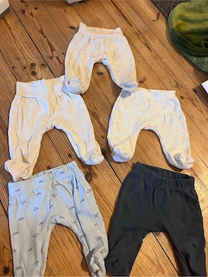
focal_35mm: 26
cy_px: 138
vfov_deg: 67.3
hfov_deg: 53.1
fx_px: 208
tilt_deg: -65.8
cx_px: 104
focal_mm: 5.1
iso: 320
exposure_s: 1/50
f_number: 1.6
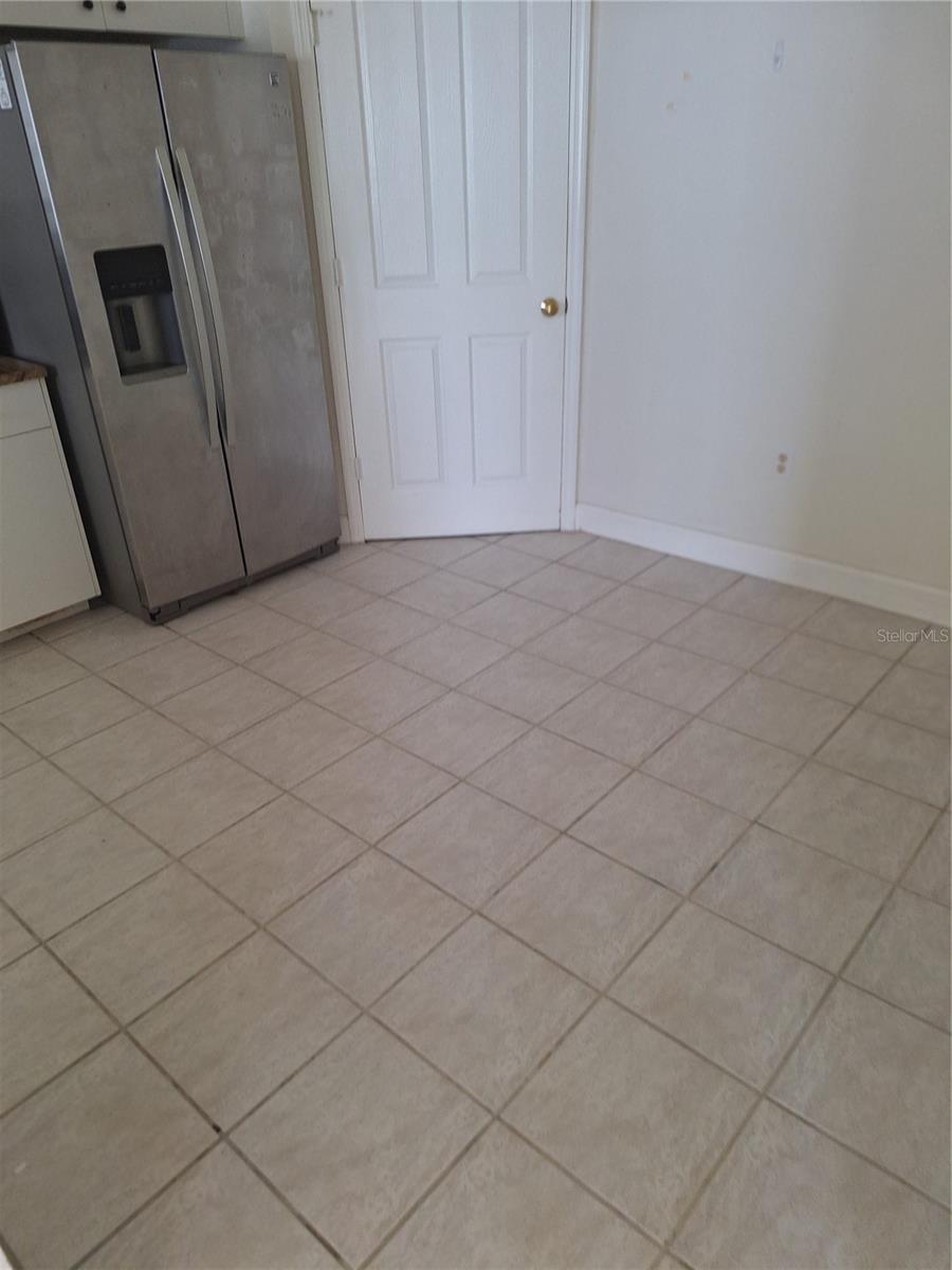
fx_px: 843
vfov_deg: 73.9
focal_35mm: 23
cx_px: 476
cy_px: 635
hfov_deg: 58.9
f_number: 1.8
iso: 160
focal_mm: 5.54
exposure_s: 1/50
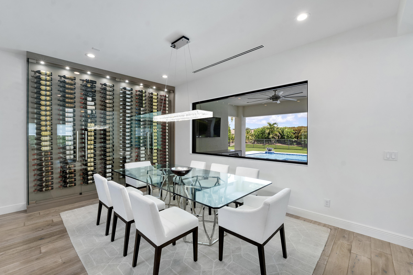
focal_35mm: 15
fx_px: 172
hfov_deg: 100.4
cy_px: 138
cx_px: 206
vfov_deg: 77.3
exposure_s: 1/15
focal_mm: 10
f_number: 11
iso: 160
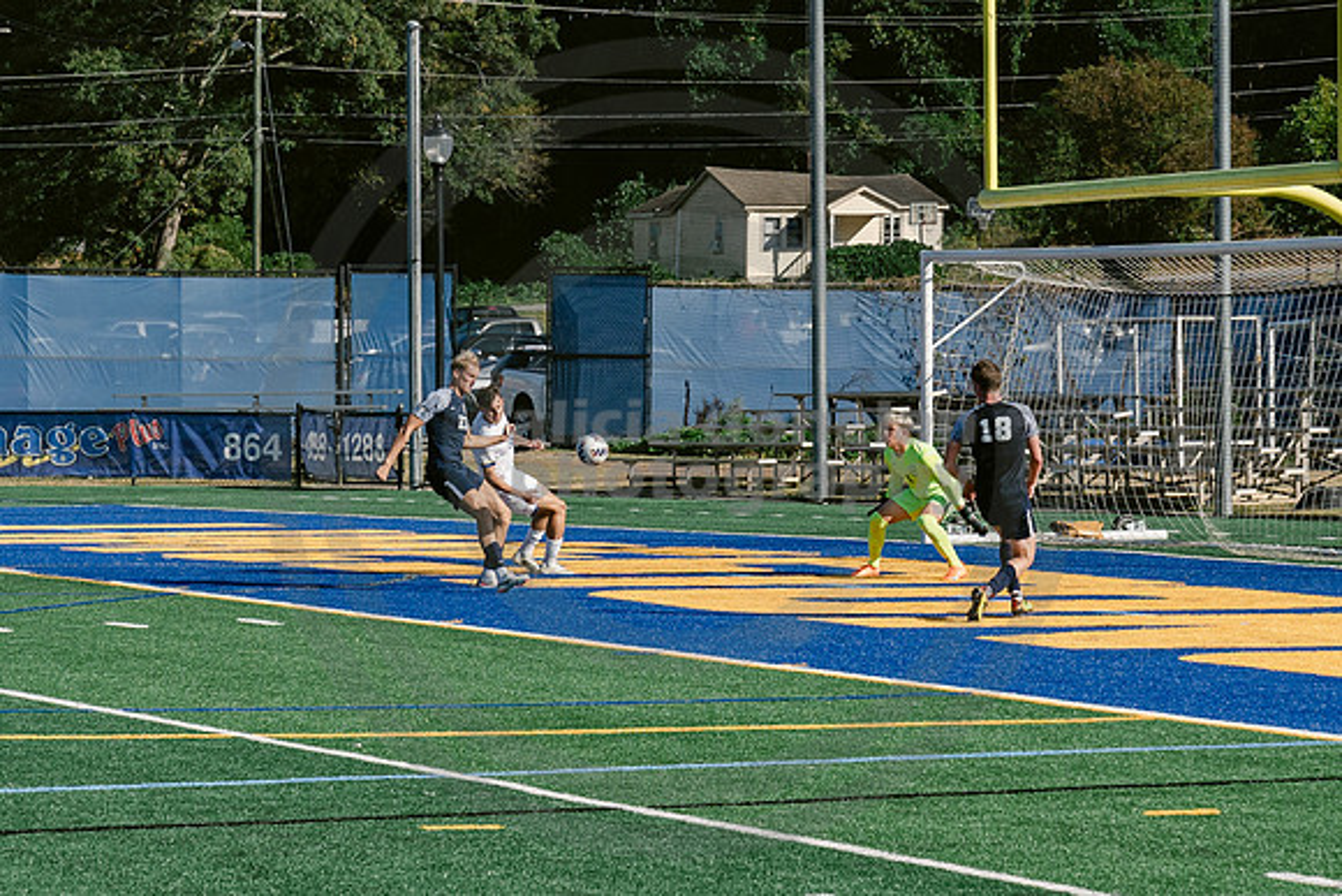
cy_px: 615
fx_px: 5887
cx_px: 633
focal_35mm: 158
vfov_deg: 8.7
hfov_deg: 13.0
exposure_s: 1/3200
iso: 640
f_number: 5.6
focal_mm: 70
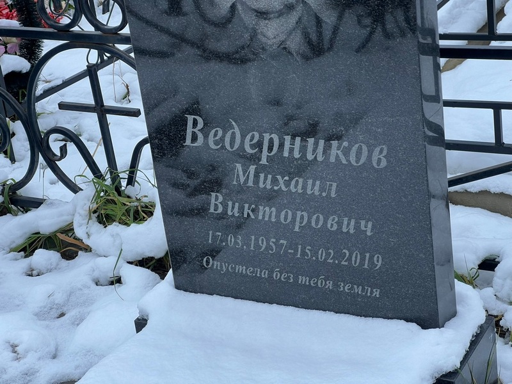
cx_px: 256
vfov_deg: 19.1
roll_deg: +7.9
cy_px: 192
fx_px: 1139
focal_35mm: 77
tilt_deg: -28.2
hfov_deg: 25.3
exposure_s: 1/99
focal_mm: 9
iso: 32
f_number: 2.8
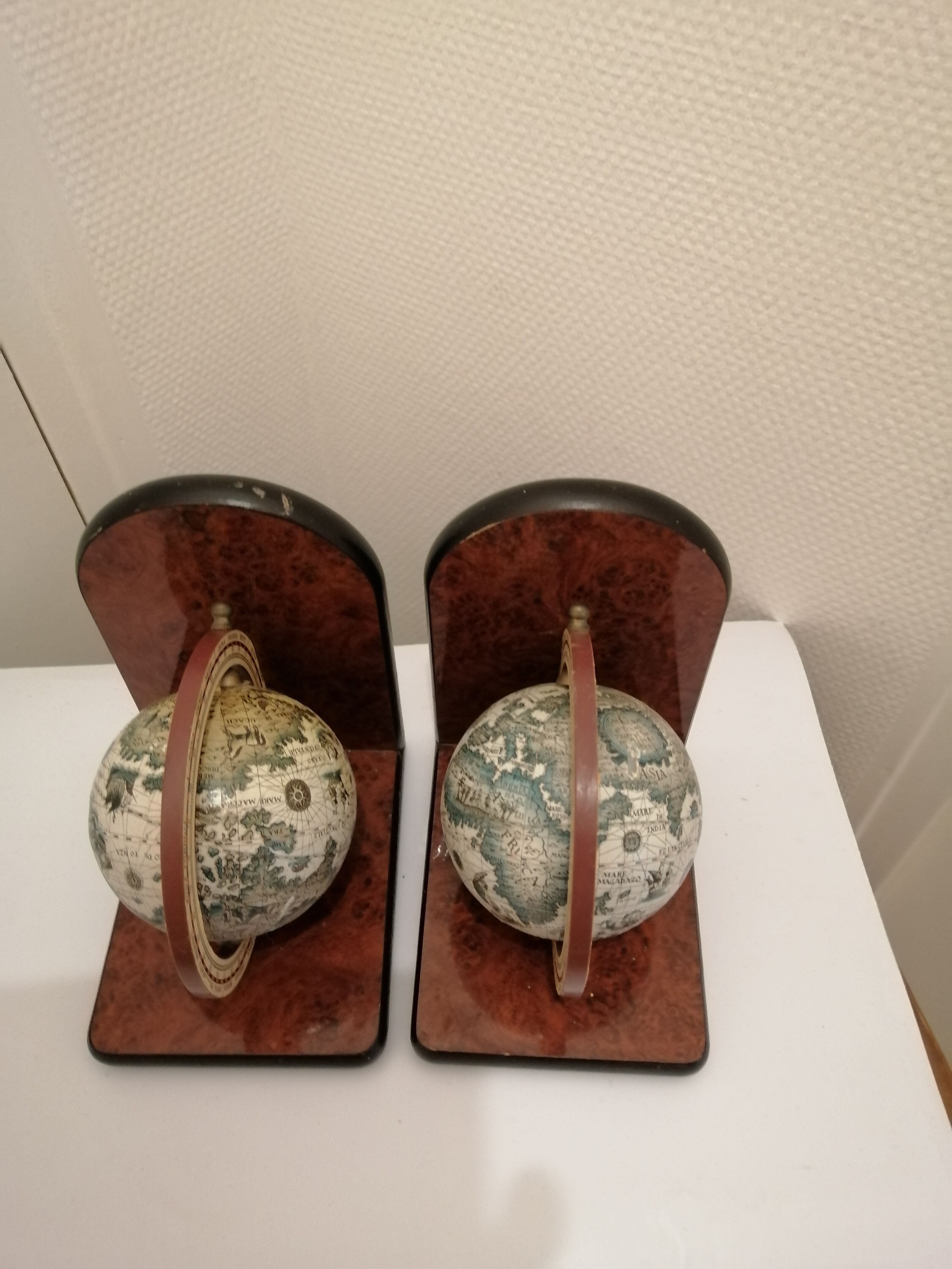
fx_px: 953
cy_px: 634
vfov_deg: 67.3
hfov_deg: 53.1
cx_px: 476
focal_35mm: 26
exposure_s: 1/50
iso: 500
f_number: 1.8
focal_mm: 3.96
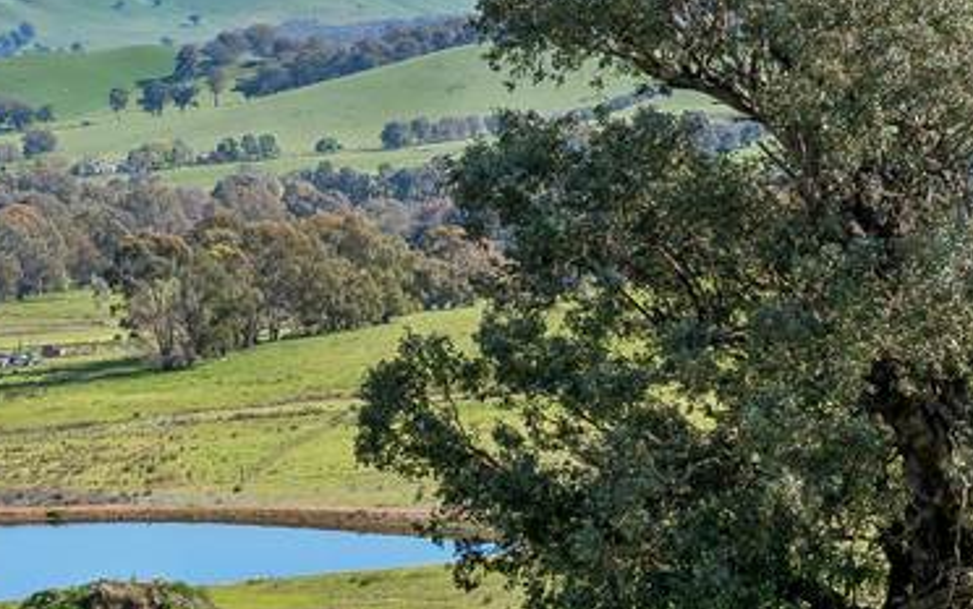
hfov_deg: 11.2
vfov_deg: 7.1
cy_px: 250
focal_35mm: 185
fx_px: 4909
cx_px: -78
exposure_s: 1/250
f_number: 11
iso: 100
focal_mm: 44
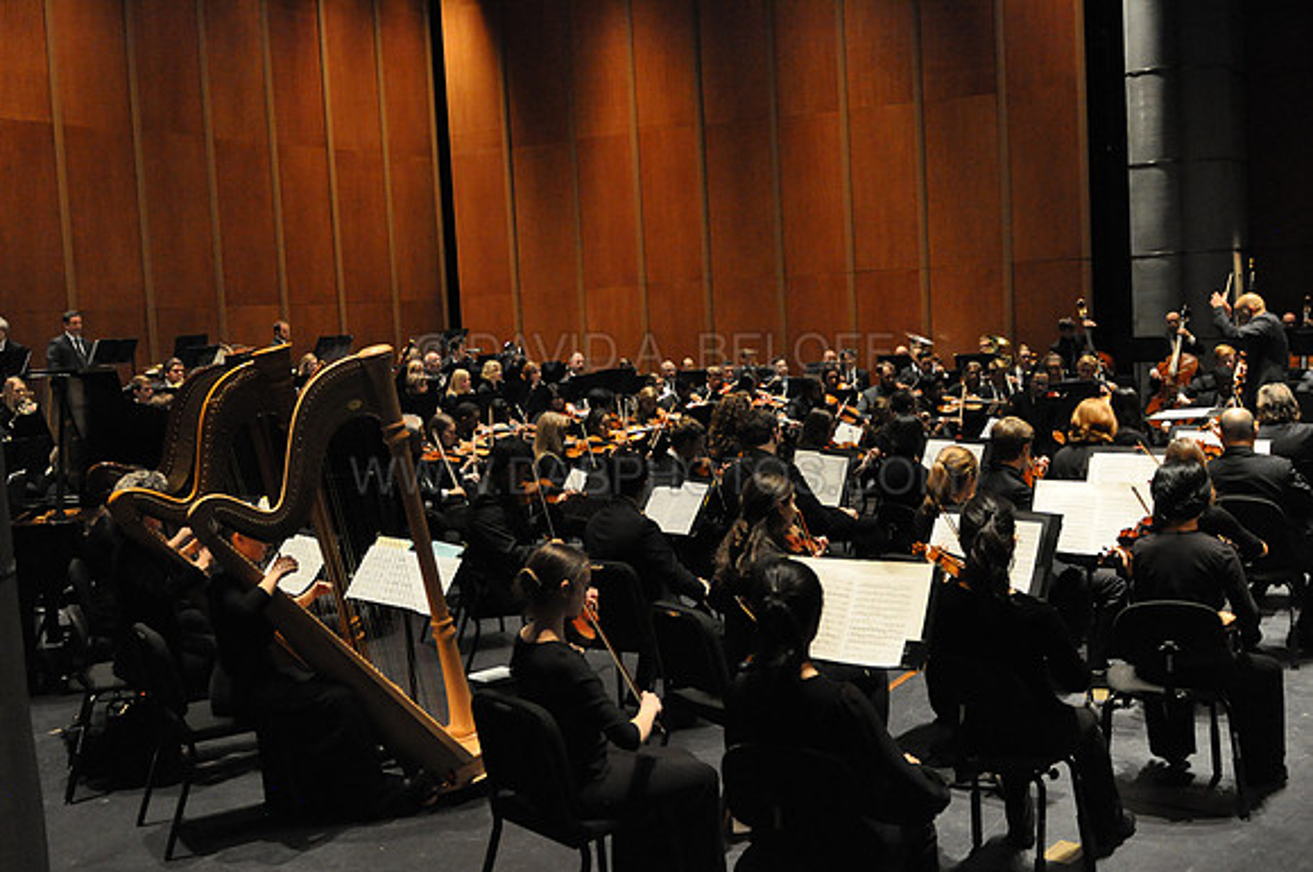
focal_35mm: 36
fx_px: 1311
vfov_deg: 36.8
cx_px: 656
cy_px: 436
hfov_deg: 53.2
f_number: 2.8
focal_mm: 24
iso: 3200
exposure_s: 1/320
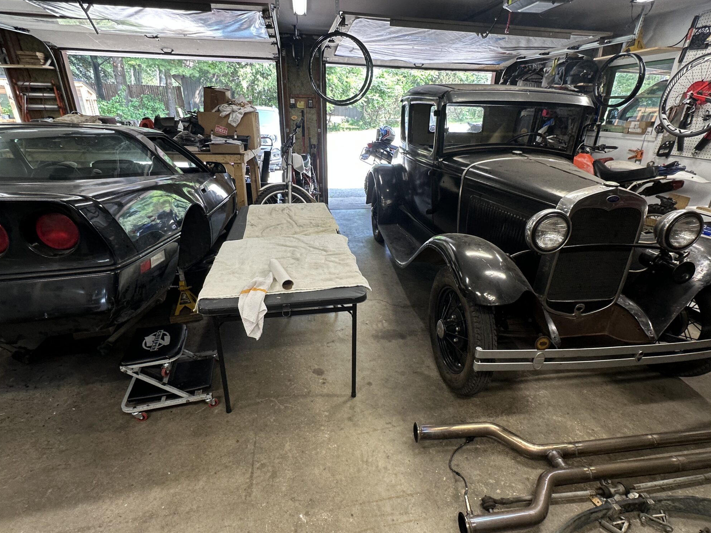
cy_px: 266
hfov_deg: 87.7
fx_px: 370
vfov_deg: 71.6
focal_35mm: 18
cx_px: 366
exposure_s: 1/120
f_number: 2.2
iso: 125
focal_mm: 2.22
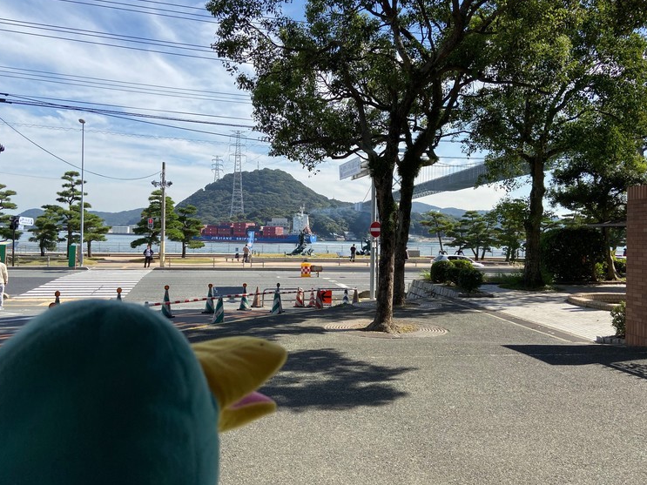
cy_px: 235
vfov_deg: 49.7
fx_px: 523
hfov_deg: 63.5
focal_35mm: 28
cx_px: 321
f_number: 1.8
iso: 32
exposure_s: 1/2227
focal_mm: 4.25
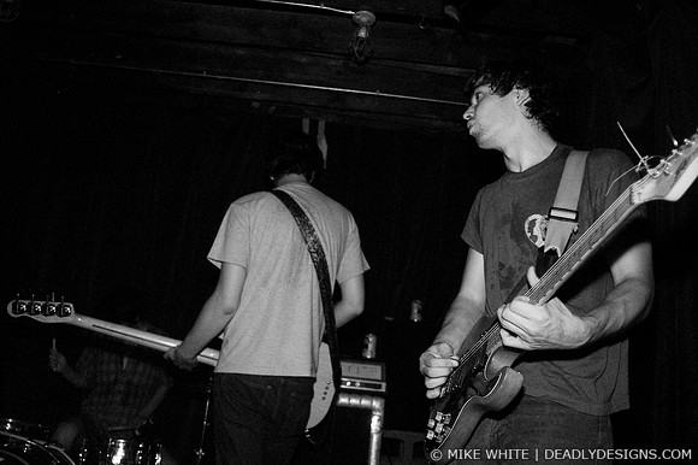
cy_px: 232
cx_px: 349
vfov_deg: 43.6
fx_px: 581
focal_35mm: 30
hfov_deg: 62.0
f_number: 2.8
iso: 1600
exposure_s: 1/30
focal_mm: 20
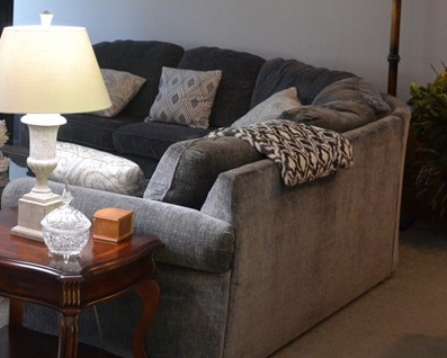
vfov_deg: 19.5
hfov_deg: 23.5
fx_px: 1019
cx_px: -16
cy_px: 32
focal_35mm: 77
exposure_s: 1/60
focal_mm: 20
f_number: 3.8
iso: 1400
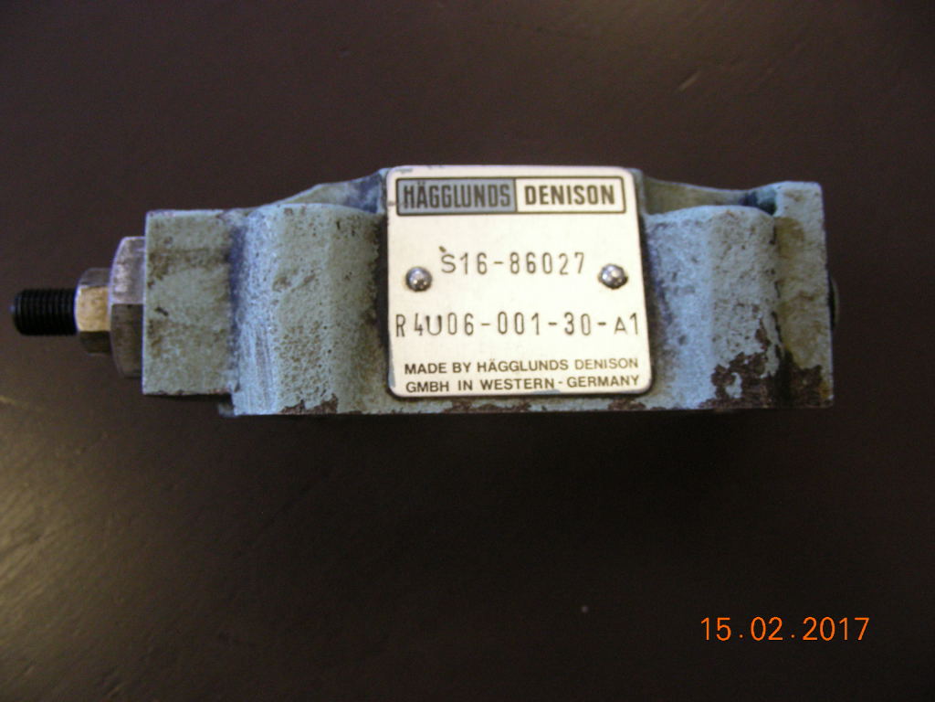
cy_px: 351
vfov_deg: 37.7
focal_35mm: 38
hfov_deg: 49.0
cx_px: 468
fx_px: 1026
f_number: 3.5
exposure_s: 1/30
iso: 189
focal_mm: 6.3
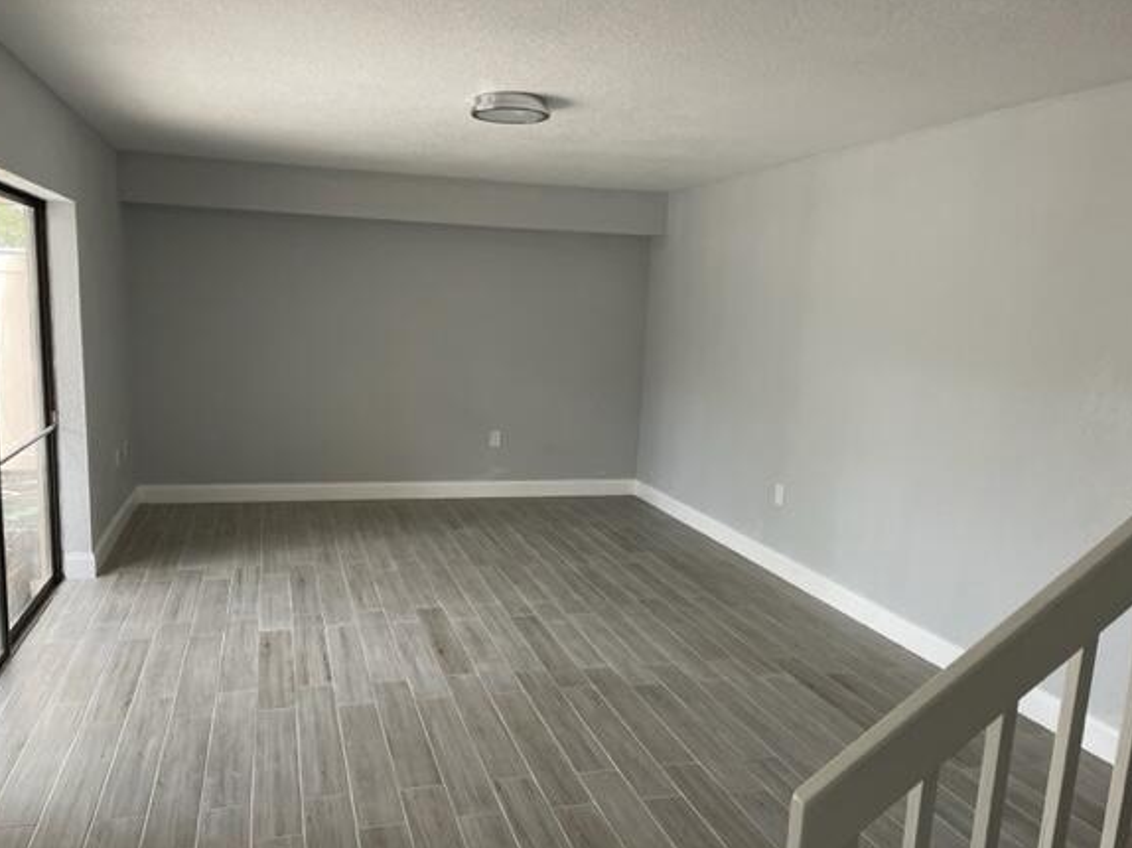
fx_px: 948
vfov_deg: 48.2
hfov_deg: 61.7
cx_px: 542
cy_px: 456
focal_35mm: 29
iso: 125
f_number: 1.6
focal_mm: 4.2
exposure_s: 1/121
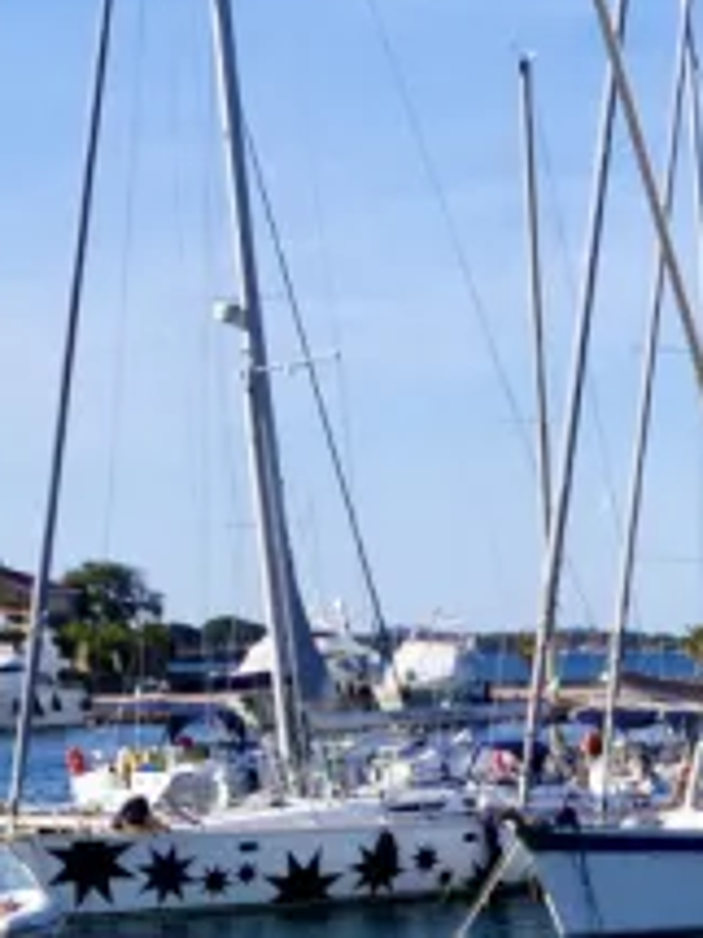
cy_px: 1859
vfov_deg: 16.3
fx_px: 2548
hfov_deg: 15.0
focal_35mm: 94
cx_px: 921
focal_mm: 15
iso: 200
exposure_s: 1/250
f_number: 13
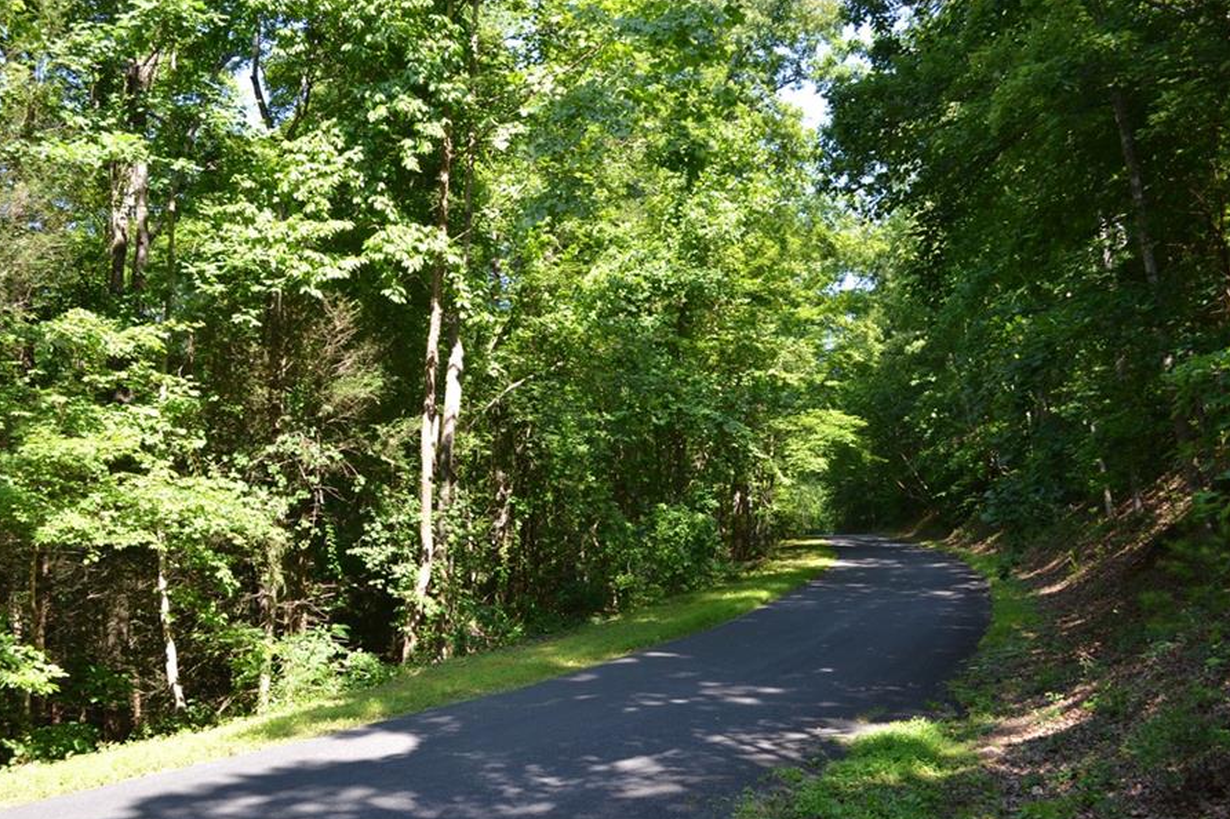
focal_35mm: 31
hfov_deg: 60.2
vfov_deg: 42.2
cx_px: 558
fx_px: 1059
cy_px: 466
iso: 200
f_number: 5.6
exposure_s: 1/125
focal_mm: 18
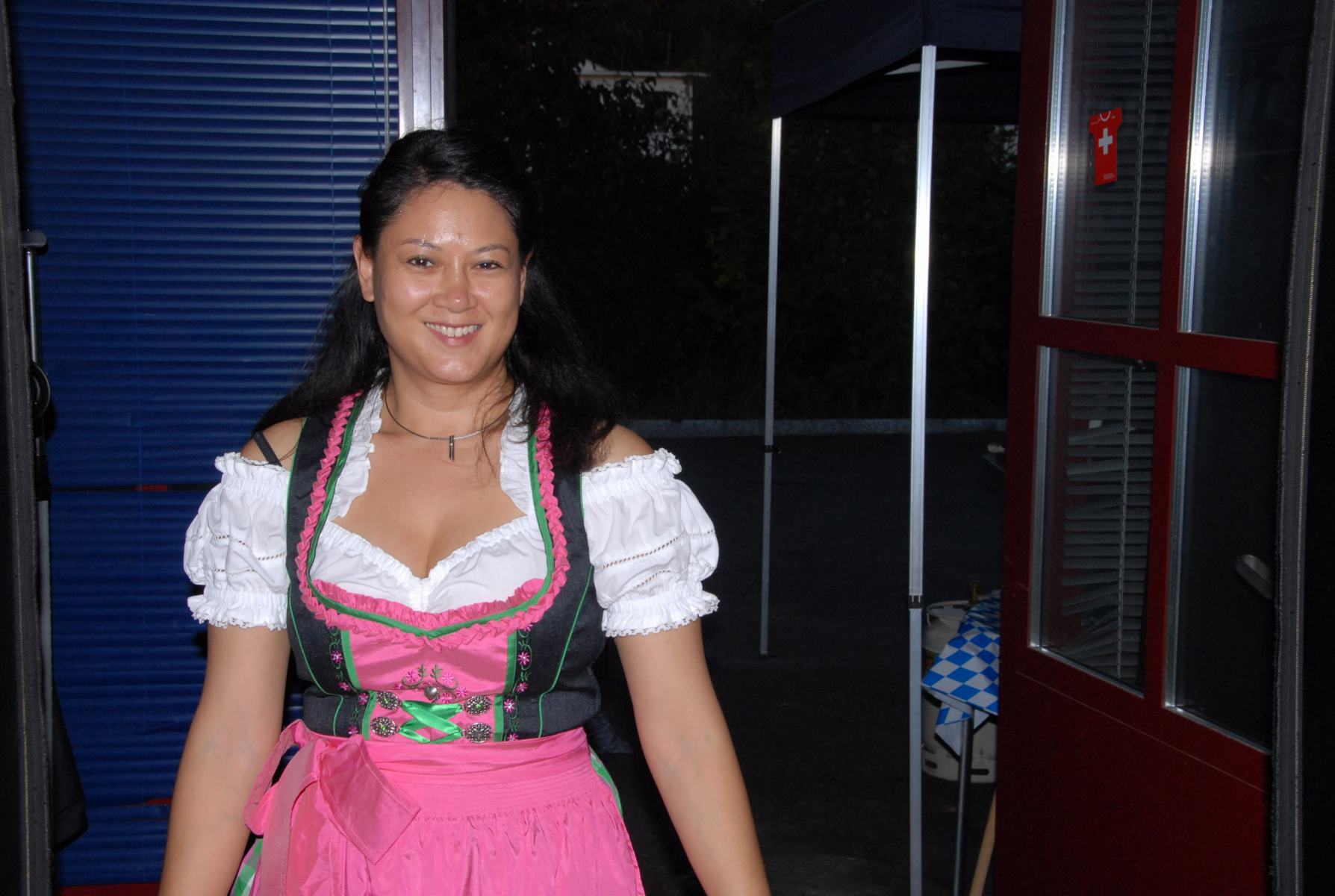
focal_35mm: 52
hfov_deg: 37.8
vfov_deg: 25.9
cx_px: 668
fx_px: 1951
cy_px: 448
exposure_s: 1/125
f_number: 10
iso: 500
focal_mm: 35
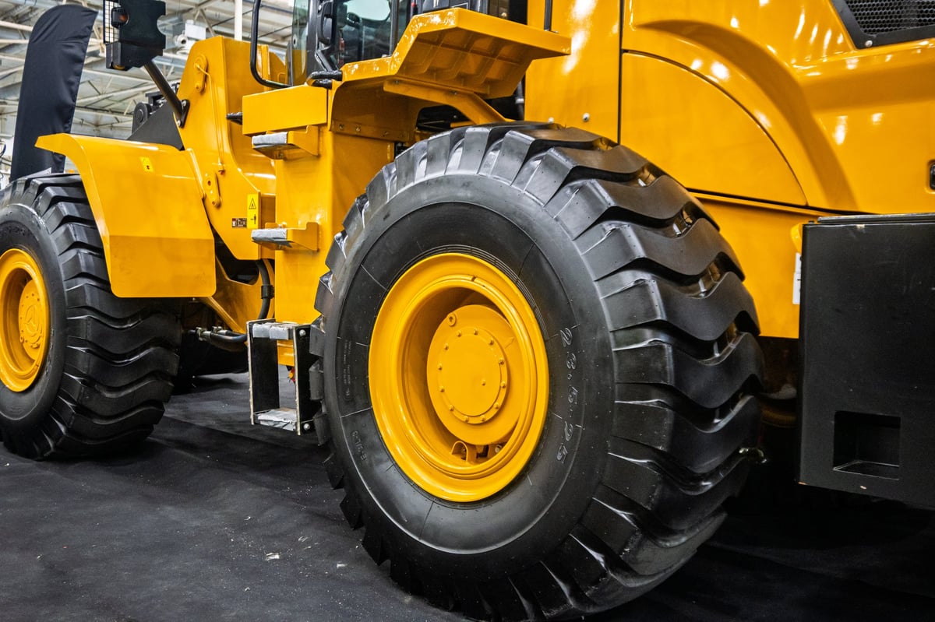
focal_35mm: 37
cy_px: 311
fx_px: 954
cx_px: 468
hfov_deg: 52.2
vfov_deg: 36.1
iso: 1250
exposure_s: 1/50
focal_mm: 24.5
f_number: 4.2
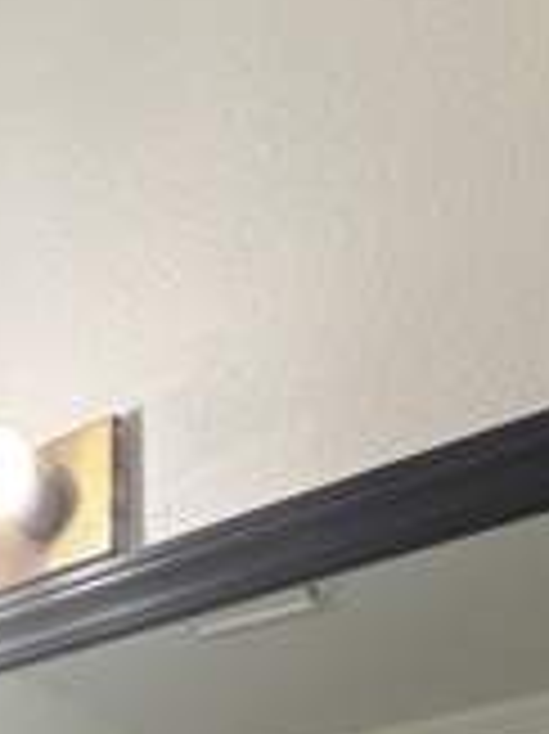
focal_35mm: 55
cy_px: 1333
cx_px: -72
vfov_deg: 21.6
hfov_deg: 24.5
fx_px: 1165
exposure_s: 1/120
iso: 160
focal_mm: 2.22
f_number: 2.2
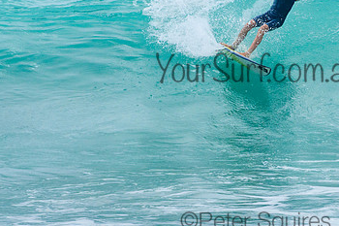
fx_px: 8593
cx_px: 242
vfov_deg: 1.5
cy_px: 58
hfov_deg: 2.3
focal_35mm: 913
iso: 500
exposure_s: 1/2000
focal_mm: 400
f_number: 9
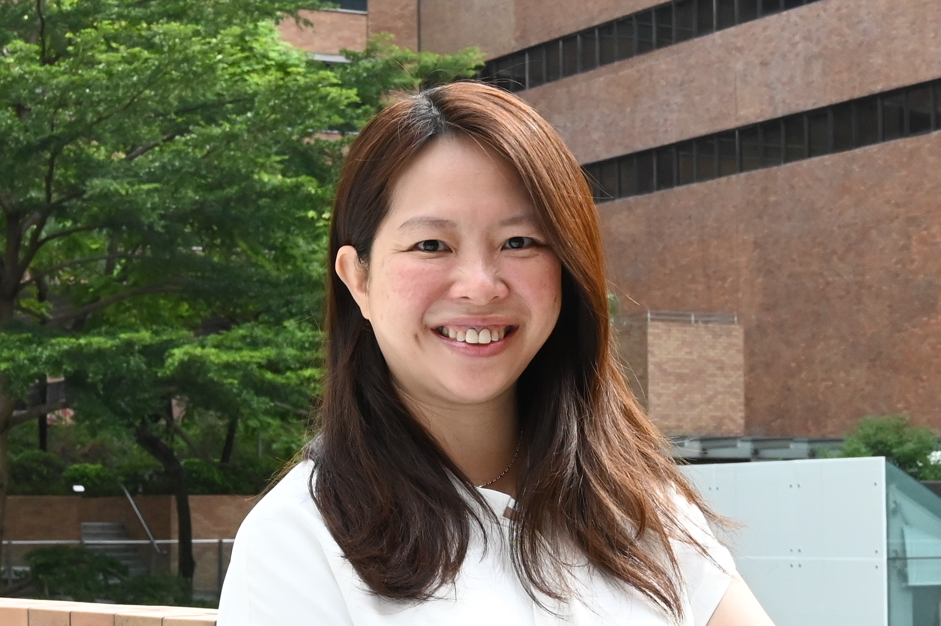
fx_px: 940
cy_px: 313
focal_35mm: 36
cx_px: 470
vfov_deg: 36.8
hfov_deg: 53.2
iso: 2500
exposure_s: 1/500
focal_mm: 36
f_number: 11
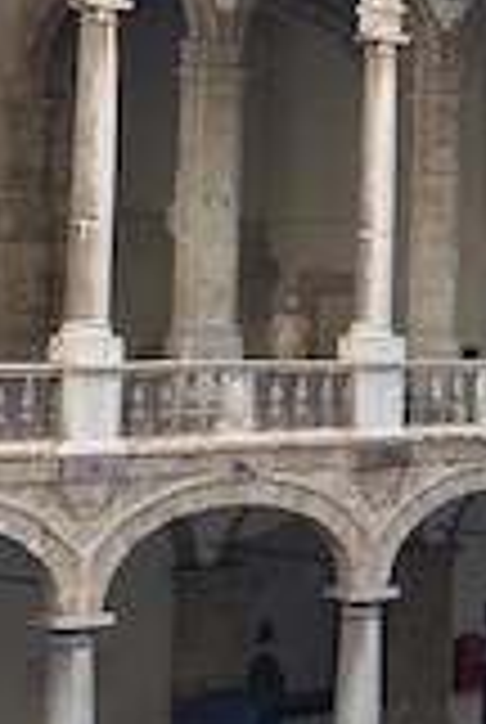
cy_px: 171
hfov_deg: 13.1
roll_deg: -1.4
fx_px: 1996
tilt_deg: +4.8
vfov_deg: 20.4
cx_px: 747
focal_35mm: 99
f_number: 1.78
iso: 80
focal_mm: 6.86
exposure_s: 1/779
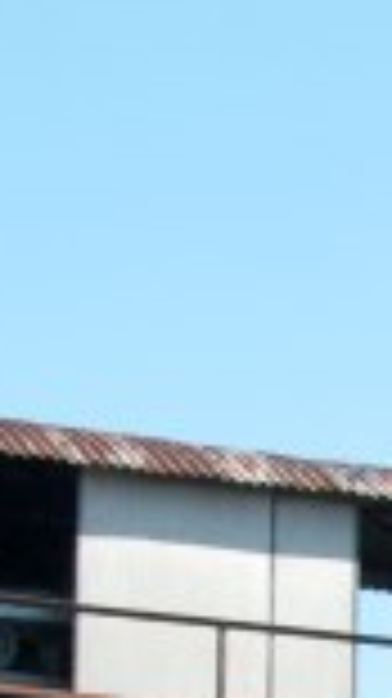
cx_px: 1086
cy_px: 1371
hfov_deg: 4.0
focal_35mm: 292
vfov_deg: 7.1
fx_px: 5405
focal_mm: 24
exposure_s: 1/350
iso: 400
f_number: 8
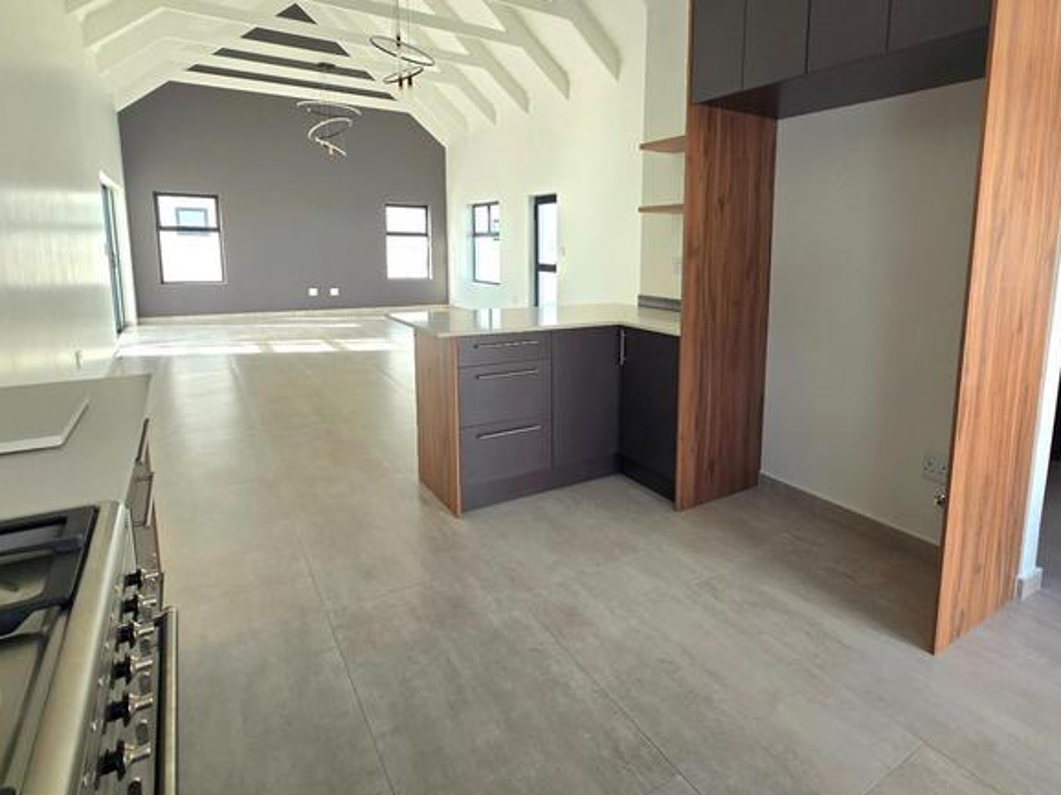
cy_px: 345
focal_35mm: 18
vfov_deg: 71.2
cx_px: 611
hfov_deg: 87.1
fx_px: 551
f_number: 2.2
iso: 50
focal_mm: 2.2
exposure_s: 1/169
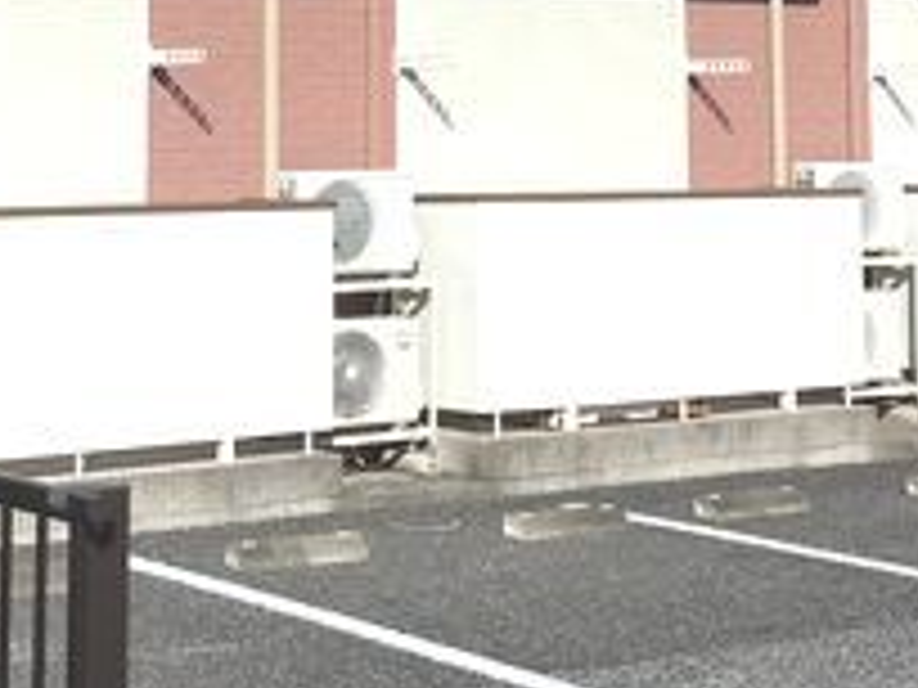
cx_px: 495
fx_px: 2413
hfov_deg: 21.5
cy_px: -112
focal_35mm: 91
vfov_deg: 15.7
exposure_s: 1/3268
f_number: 2.4
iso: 25
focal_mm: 3.3
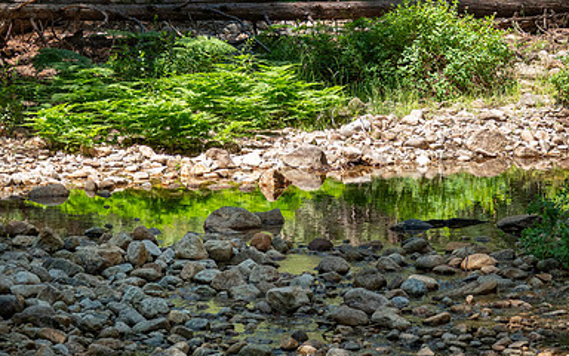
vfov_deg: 8.2
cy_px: 100
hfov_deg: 13.1
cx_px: 335
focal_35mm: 160
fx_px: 2481
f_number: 4
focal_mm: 38.04
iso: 200
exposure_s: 1/500
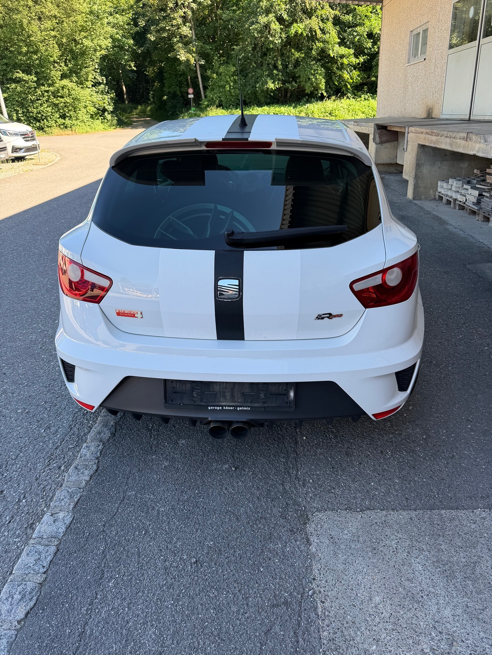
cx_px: 246
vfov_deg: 71.6
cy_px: 328
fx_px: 455
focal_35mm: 24
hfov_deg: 56.8
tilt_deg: -24.2
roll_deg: +3.2
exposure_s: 1/602
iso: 100
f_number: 1.78
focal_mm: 6.76
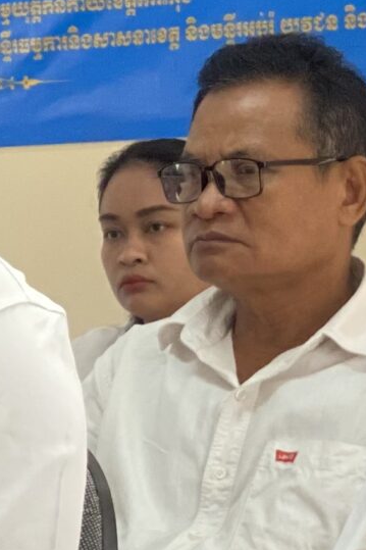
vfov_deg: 8.0
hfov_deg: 5.3
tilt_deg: +2.7
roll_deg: +0.2
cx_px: -104
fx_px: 3921
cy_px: 129
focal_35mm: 257
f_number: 2
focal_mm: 6
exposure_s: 1/88
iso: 250
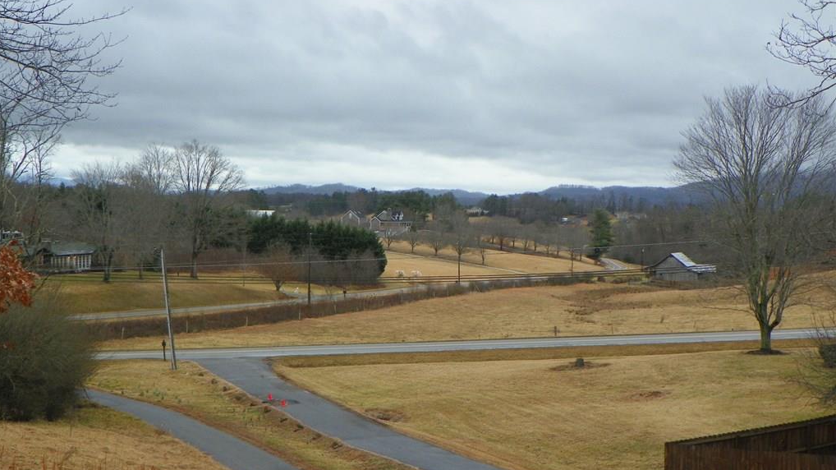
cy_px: 293
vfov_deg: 21.0
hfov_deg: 36.6
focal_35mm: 57
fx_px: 1263
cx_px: 416
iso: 64
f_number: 3.5
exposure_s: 1/100
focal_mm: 9.2
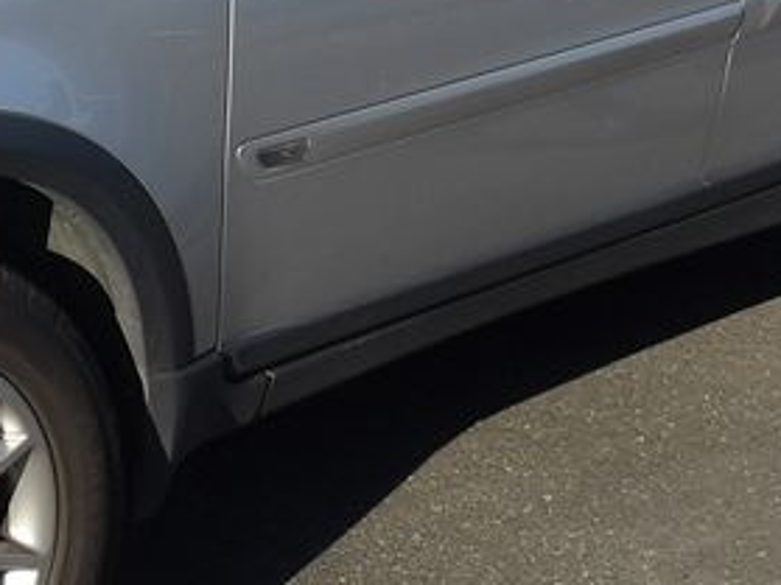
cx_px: 8
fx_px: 2233
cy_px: 137
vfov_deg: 14.9
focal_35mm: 99
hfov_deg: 19.3
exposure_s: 1/109
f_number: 10.4
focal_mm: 4.9
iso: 100
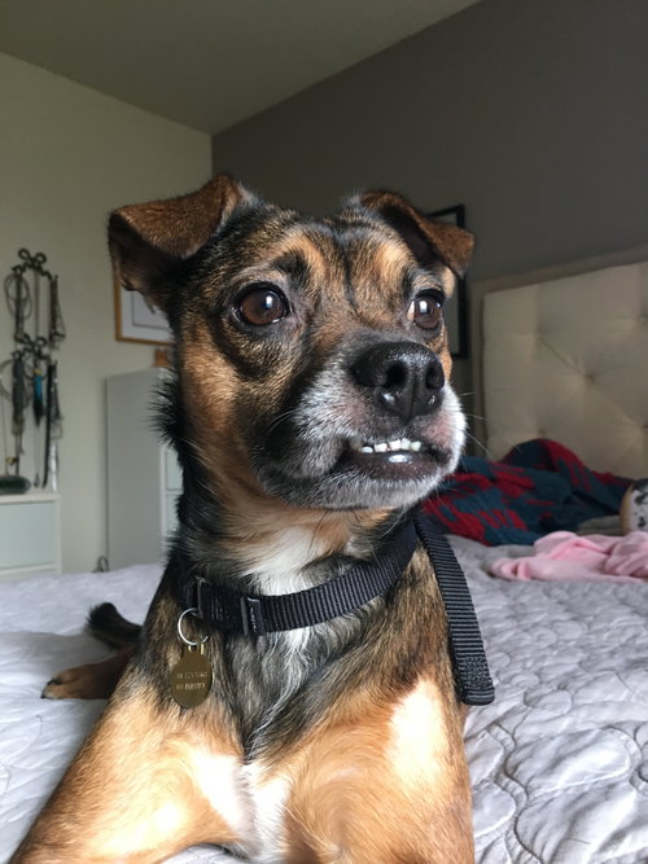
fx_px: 724
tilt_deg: +2.2
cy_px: 432
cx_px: 324
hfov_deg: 48.2
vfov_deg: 61.7
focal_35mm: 29
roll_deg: +0.7
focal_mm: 4.15
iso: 100
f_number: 2.2
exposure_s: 1/30
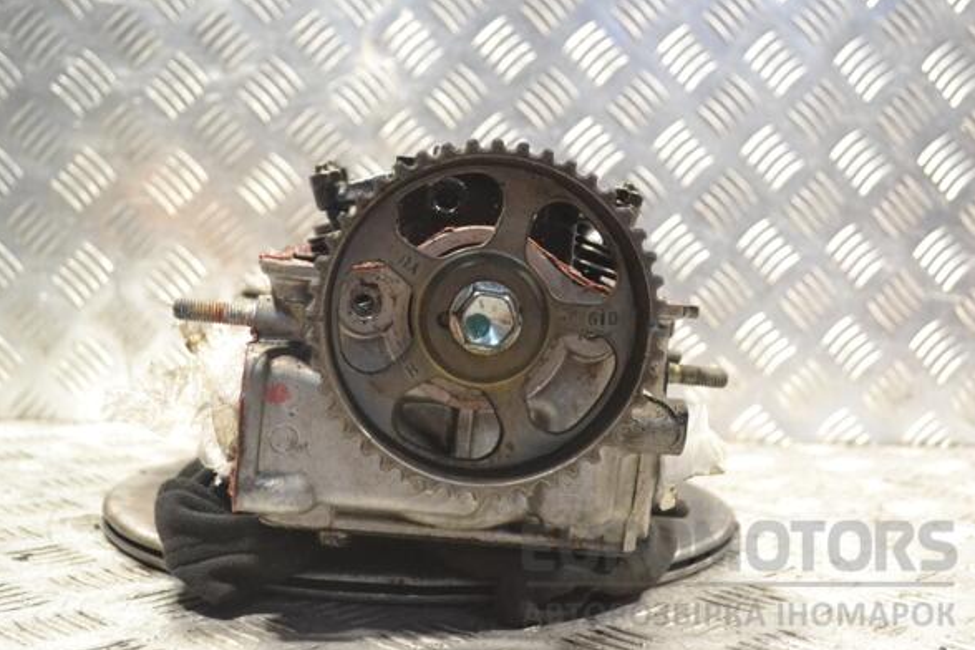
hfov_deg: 40.3
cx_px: 491
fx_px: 1327
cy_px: 325
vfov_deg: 27.5
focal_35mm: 49
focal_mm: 32
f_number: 5.6
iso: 3200
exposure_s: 1/250
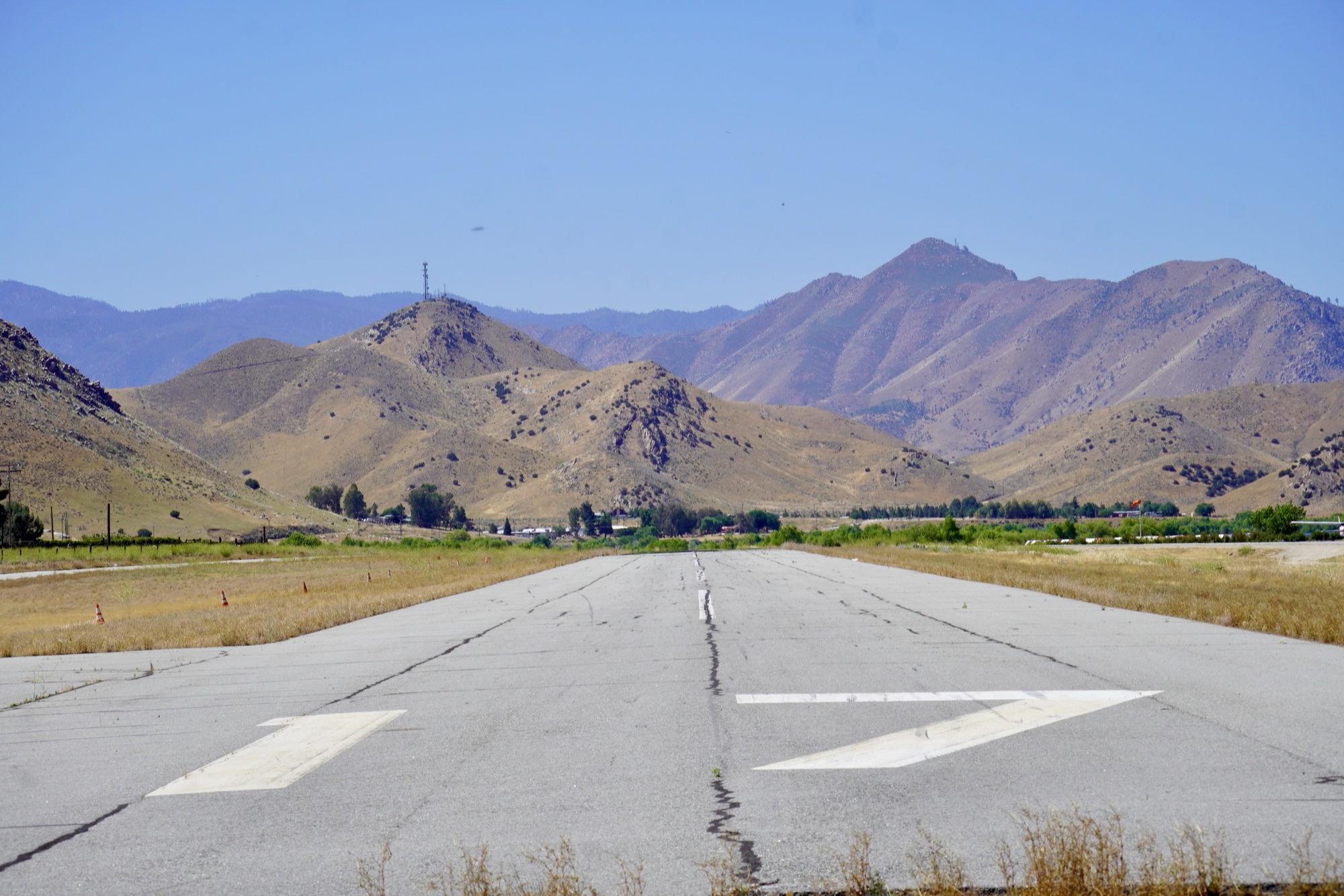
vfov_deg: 13.0
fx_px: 3919
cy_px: 448
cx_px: 672
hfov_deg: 19.5
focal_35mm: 105
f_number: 10
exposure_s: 1/250
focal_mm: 70
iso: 100
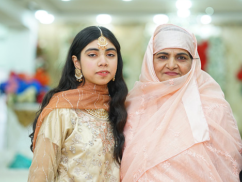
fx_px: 706
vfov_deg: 14.7
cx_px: 135
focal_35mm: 101
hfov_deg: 19.4
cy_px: 87
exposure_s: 1/160
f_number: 2.2
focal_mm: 85
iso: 500
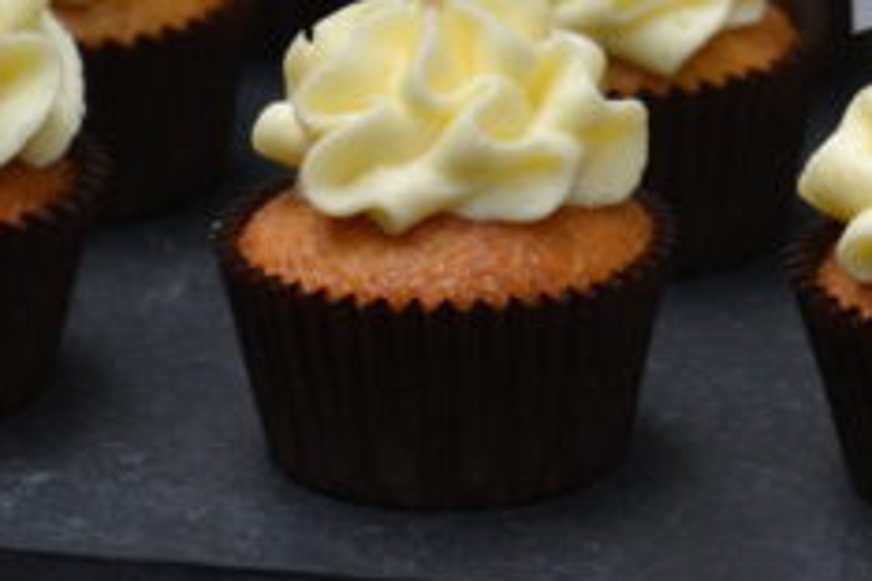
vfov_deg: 3.0
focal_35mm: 453
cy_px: -179
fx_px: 10972
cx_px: 742
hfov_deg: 4.5
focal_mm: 92
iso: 400
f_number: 5.6
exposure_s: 1/125
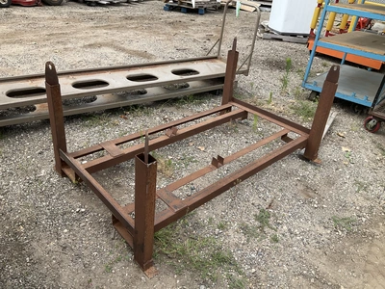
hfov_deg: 61.7
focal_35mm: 29
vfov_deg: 48.2
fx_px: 323
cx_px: 192
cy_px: 144
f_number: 1.8
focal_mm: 3
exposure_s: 1/683
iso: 25
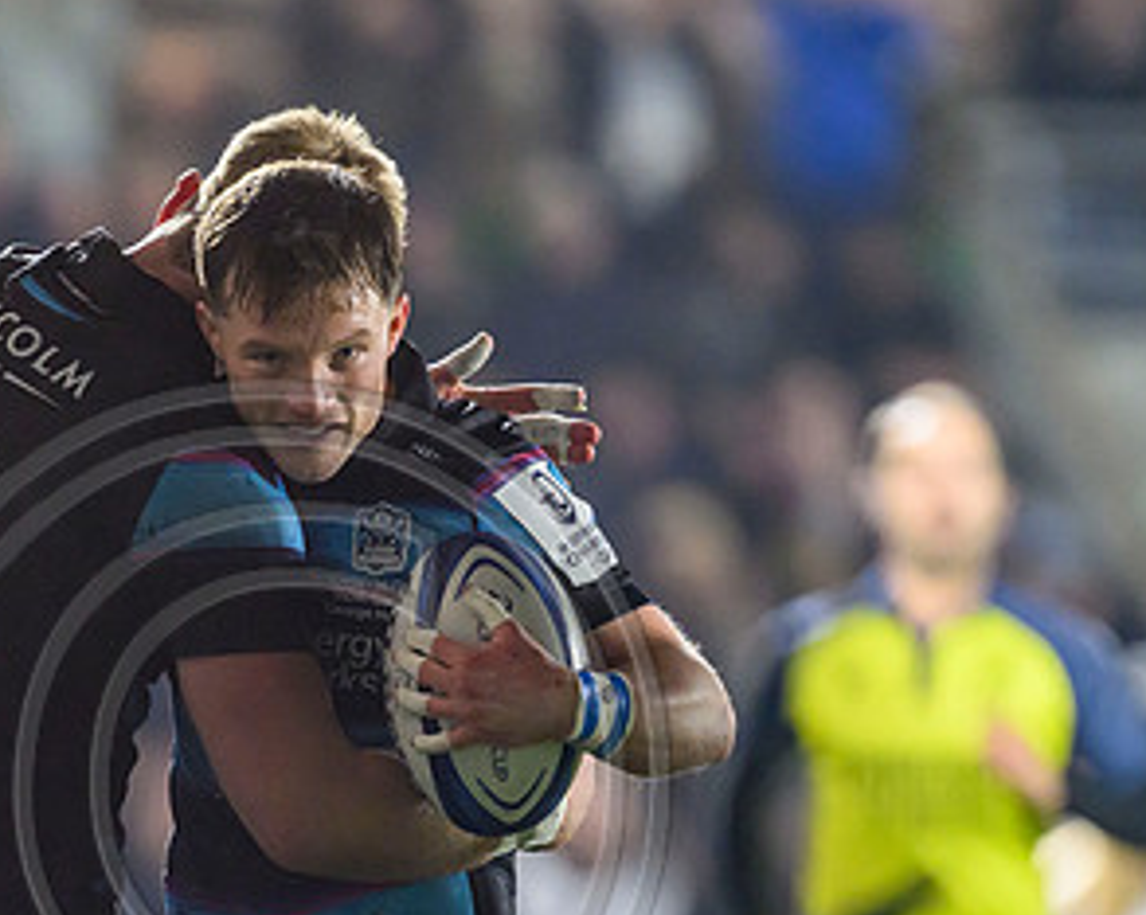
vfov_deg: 1.7
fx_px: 30505
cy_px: 889
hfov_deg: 2.2
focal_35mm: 900
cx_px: 376
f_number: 3.2
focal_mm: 400
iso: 4000
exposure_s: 1/640
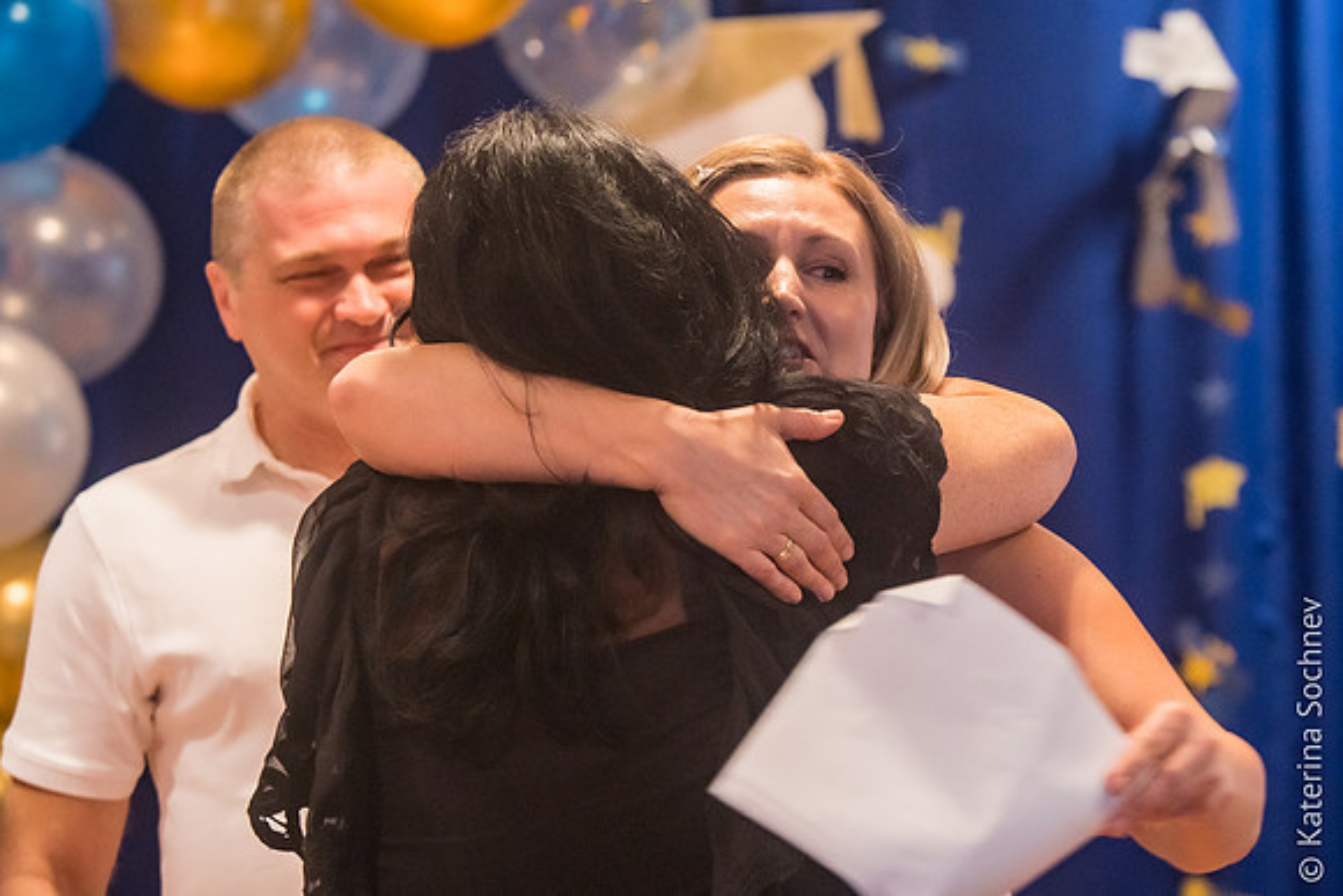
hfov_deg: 15.6
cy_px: 320
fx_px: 4897
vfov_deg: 10.4
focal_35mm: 131
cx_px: 863
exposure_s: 1/160
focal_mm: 100
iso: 3200
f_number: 3.5
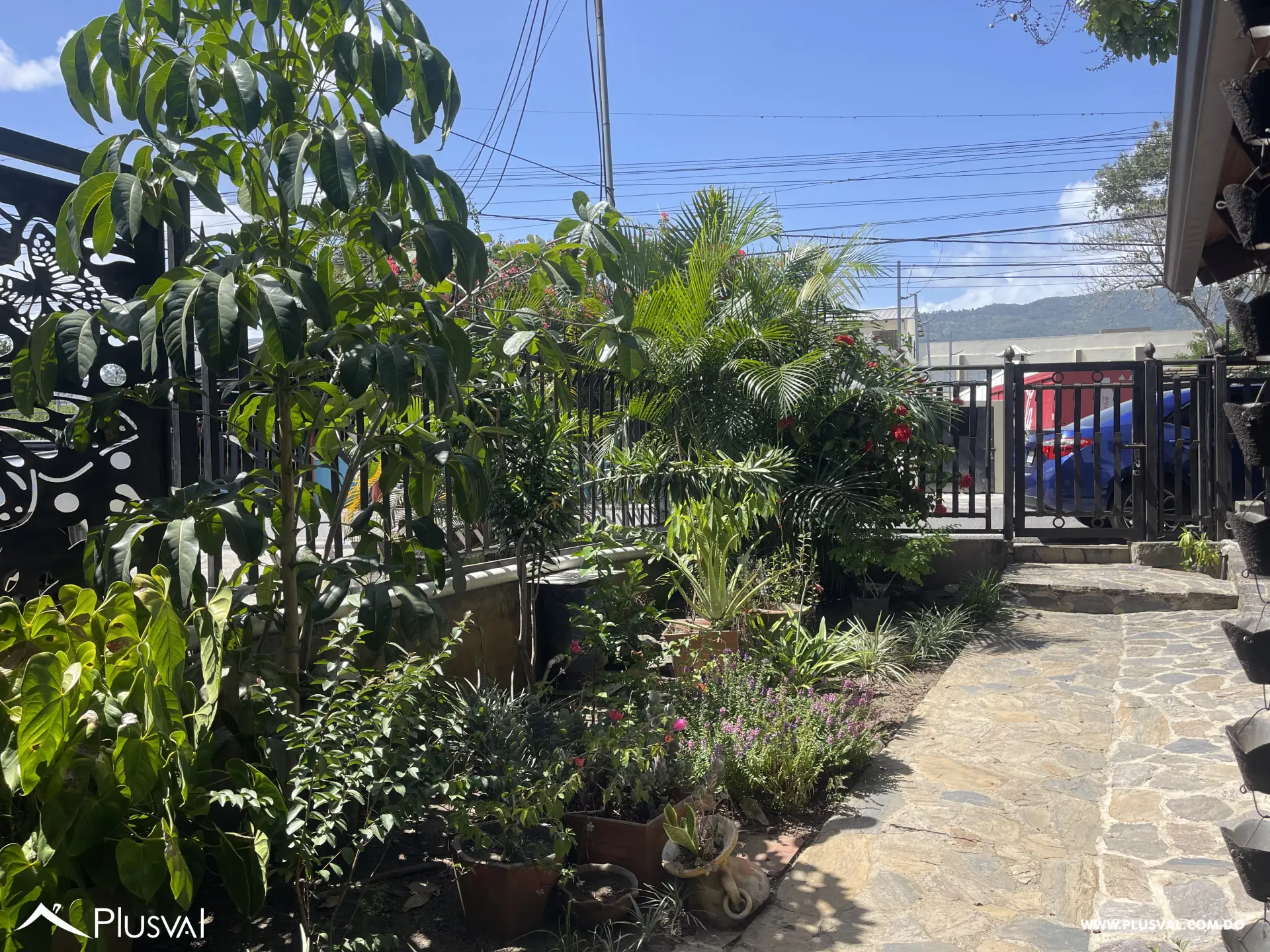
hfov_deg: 69.4
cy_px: 476
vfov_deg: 54.9
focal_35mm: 25
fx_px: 917
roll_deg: +0.3
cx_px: 635
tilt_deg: -1.3
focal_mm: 5.1
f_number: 1.6
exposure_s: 1/1534
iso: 32
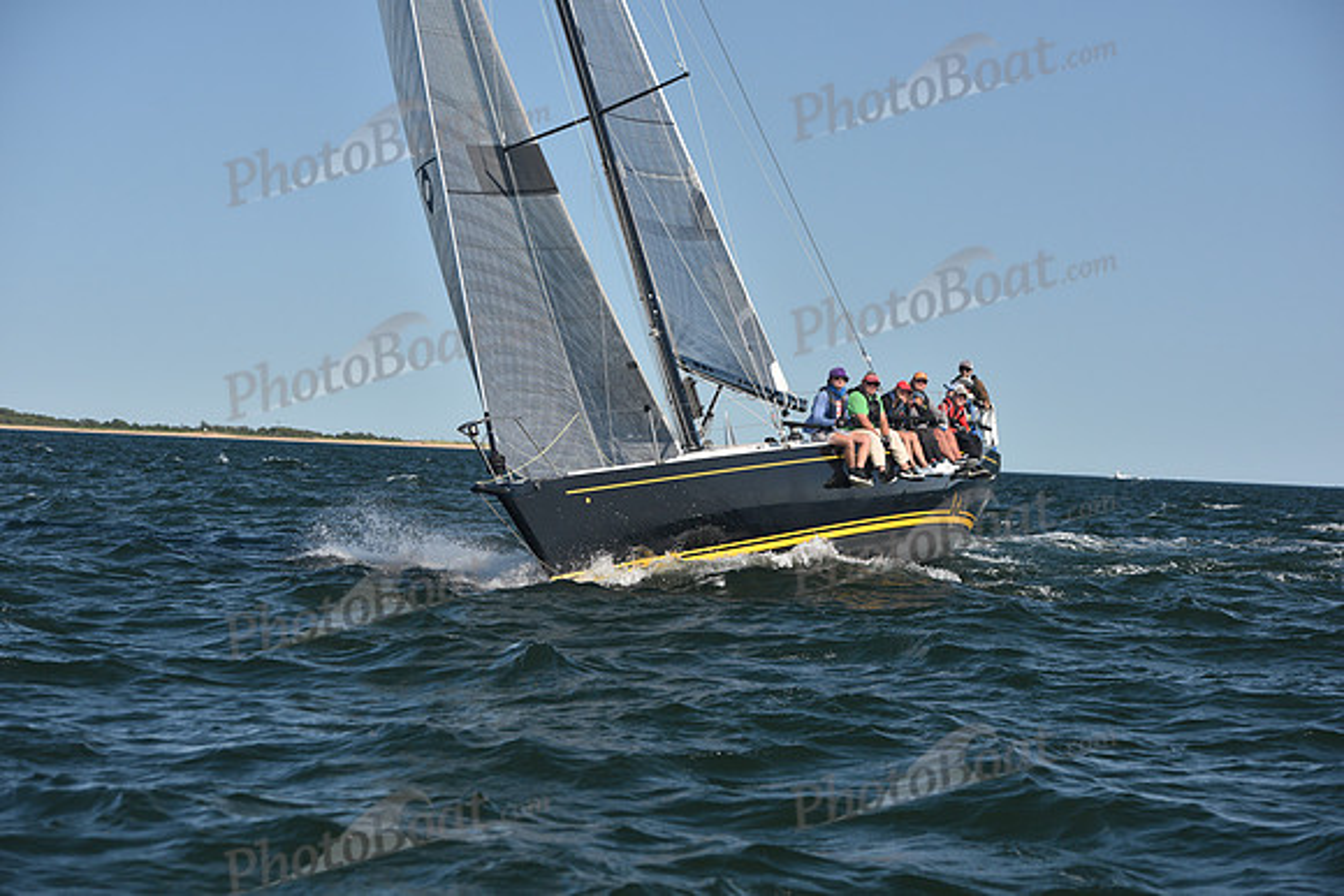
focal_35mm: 98
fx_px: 3659
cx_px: 672
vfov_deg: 14.0
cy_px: 448
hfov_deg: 20.8
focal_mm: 98
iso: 250
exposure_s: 1/800
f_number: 5
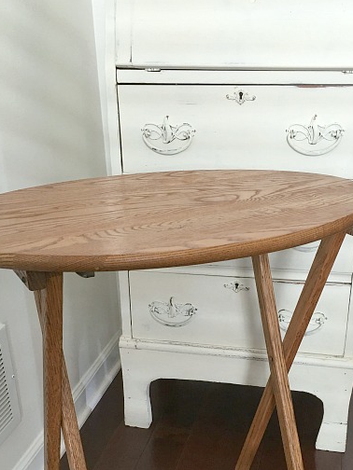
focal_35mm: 46
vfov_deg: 40.1
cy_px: 353
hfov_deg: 31.4
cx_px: 210
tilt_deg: -26.0
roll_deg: +1.2
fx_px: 625
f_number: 2.2
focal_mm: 4.15
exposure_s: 1/15
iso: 32
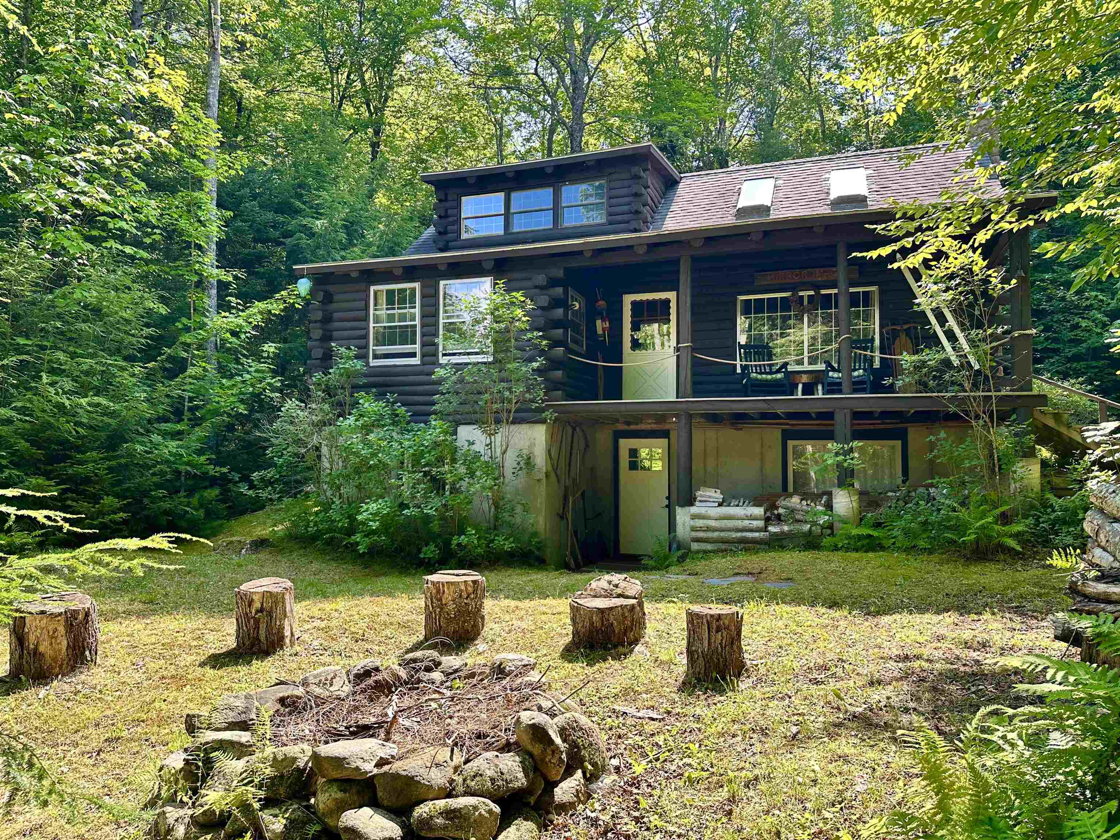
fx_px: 777
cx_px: 560
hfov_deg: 71.6
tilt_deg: +3.0
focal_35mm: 24
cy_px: 420
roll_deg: -0.2
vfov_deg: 56.8
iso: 80
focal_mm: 6.86
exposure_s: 1/541
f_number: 1.78
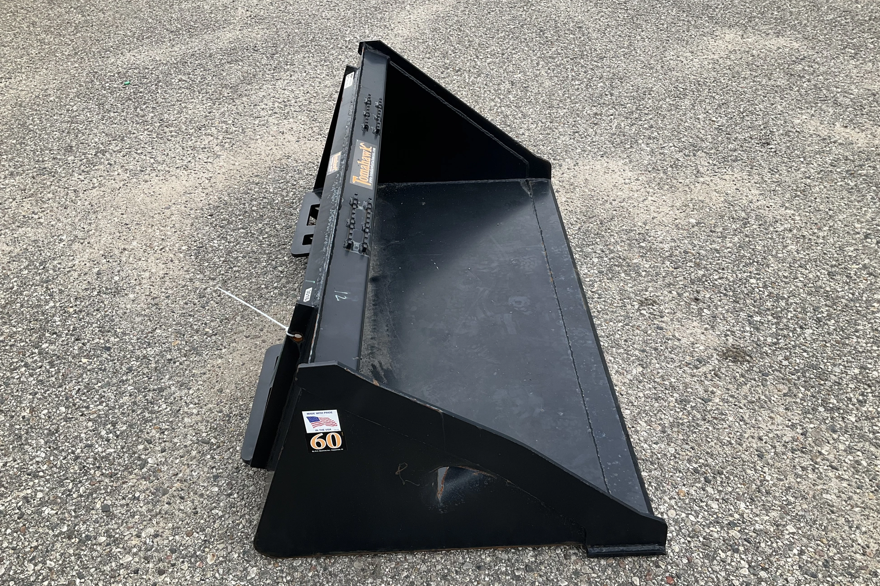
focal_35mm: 31
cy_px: 309
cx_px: 441
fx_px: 758
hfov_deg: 60.3
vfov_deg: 42.3
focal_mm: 3
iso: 25
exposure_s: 1/551
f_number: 1.8
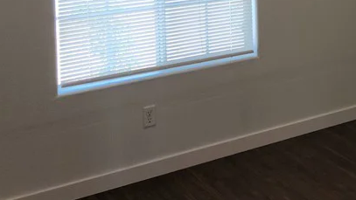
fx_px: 595
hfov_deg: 32.0
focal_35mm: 63
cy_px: -76
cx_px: 306
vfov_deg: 17.6
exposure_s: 1/120
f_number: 1.8
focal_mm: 5.4
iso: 32
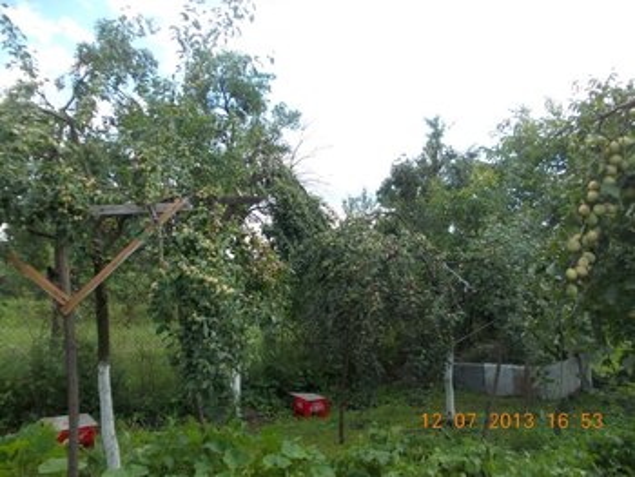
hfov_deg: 63.4
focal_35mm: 28
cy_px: 238
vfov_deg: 49.8
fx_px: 514
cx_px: 318
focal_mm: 4
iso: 80
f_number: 2.7
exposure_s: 1/400
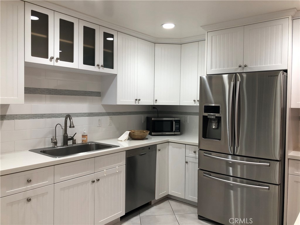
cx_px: 150
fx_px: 243
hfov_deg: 63.4
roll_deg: +0.4
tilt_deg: -1.9
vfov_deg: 49.7
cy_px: 112
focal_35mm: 28
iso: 25
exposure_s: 1/30
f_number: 1.8
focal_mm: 3.99
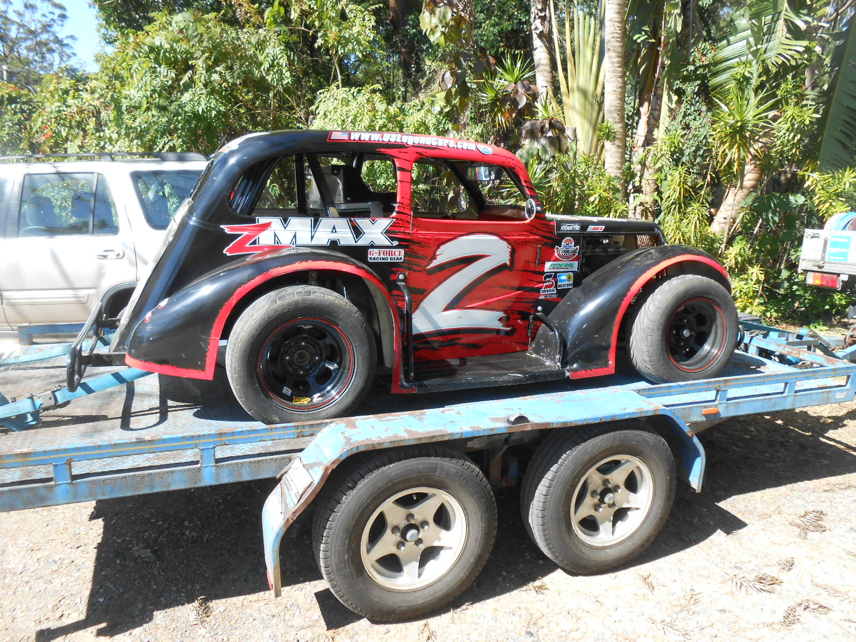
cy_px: 321
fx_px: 643
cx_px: 428
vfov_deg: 53.1
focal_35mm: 26
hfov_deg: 67.3
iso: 80
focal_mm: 4.6
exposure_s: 1/250
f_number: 3.5
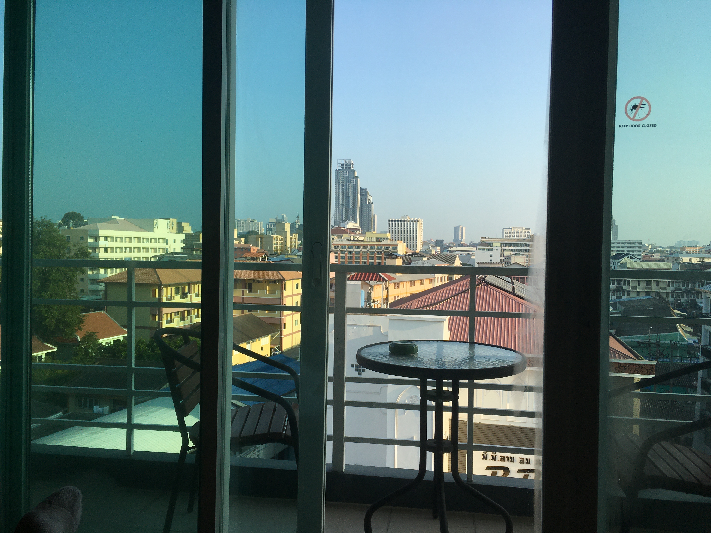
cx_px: 356
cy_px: 266
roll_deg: -1.5
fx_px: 596
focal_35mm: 29
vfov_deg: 48.2
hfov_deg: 61.7
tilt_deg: -1.3
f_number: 2.2
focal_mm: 4.15
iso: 25
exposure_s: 1/651
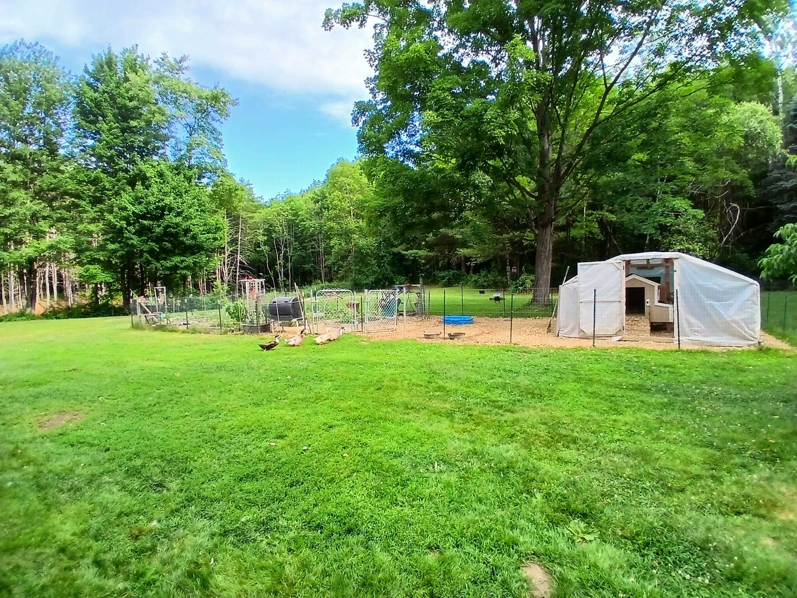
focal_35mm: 17
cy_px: 299
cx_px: 398
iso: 50
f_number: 2.2
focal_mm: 1.4
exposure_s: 1/252
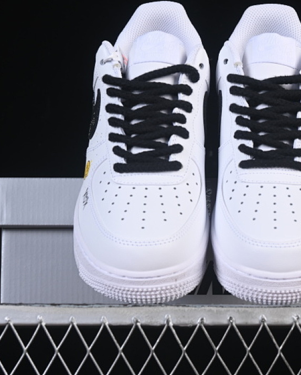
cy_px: 188
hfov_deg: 14.5
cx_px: 200
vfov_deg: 18.1
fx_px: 1180
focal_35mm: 106
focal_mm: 50
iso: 160
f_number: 8
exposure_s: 1/100
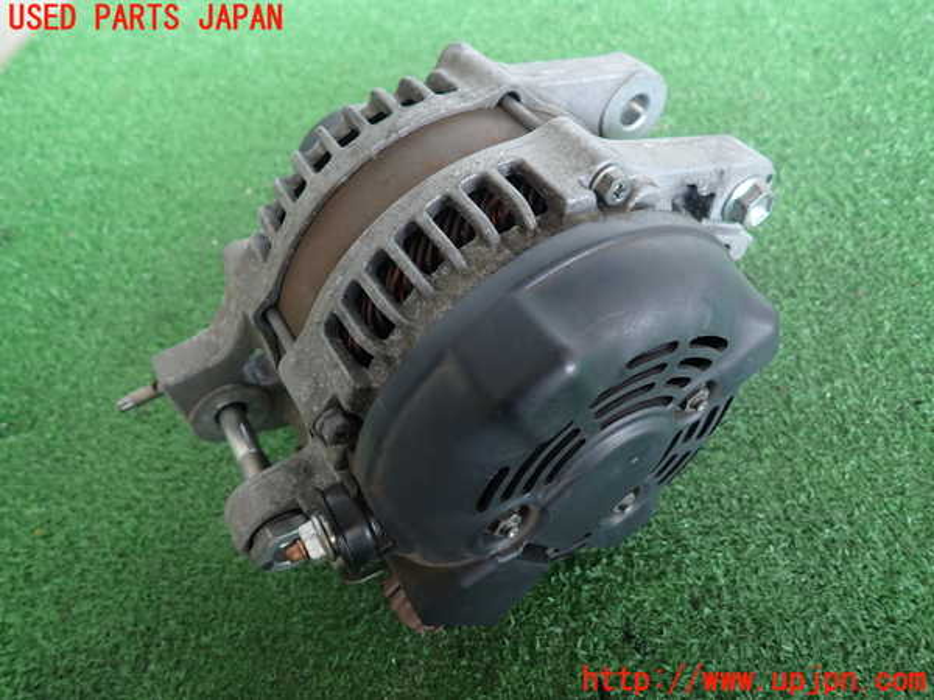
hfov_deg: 69.4
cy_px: 350
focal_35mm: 25
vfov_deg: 54.9
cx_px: 467
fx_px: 675
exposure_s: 1/60
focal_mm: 4.5
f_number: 2
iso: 160
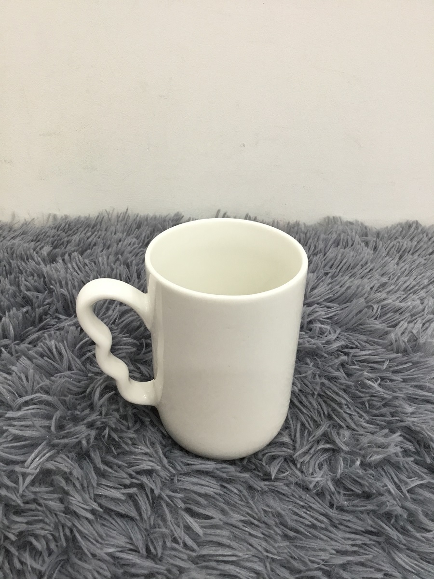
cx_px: 217
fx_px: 518
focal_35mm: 31
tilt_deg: -35.3
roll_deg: +0.2
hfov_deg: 45.4
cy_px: 290
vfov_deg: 58.4
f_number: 2.4
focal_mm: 3.3
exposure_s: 1/33
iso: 100
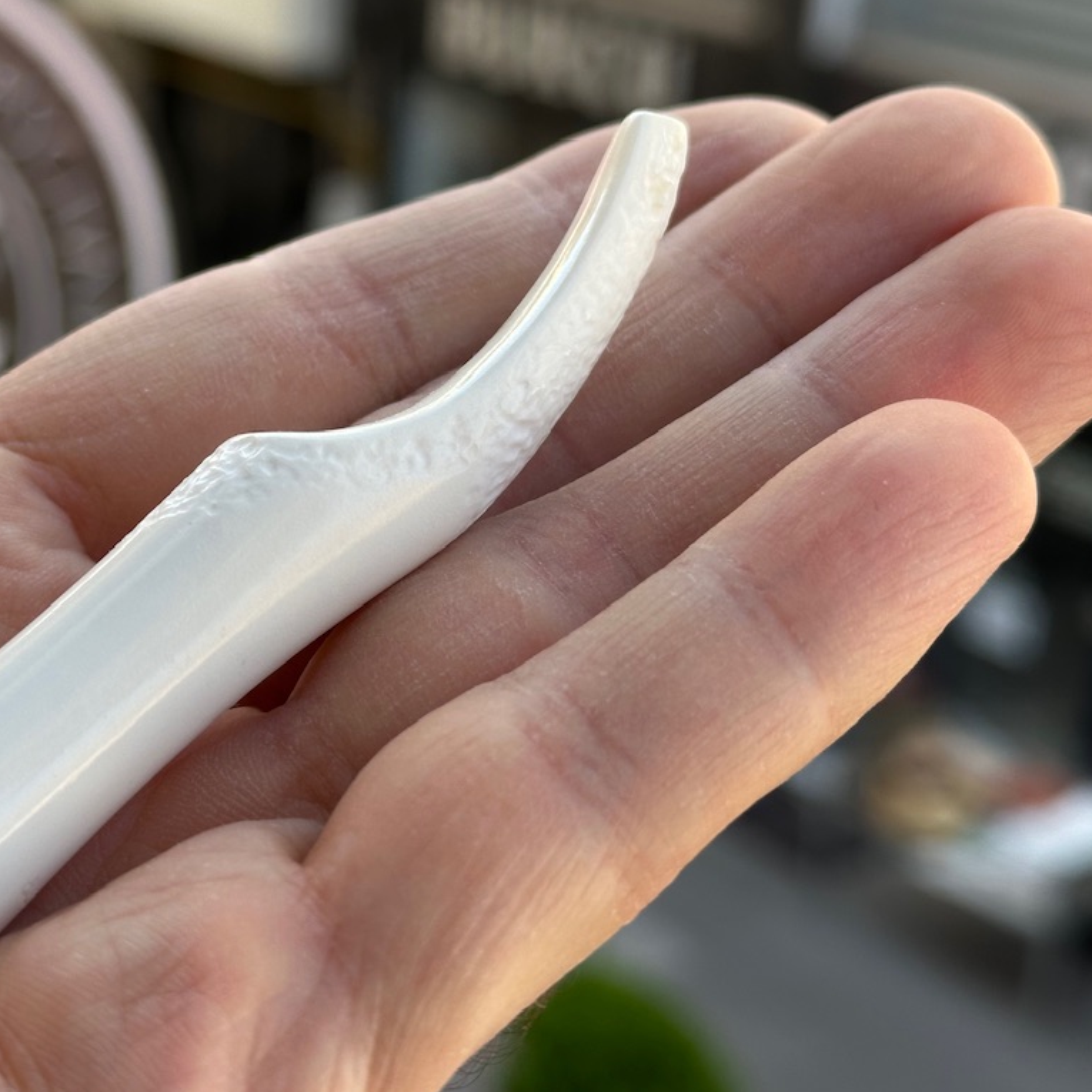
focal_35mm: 71
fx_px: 2534
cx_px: 305
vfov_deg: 24.3
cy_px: 425
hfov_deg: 24.1
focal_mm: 6.86
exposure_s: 1/460
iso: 64
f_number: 1.78
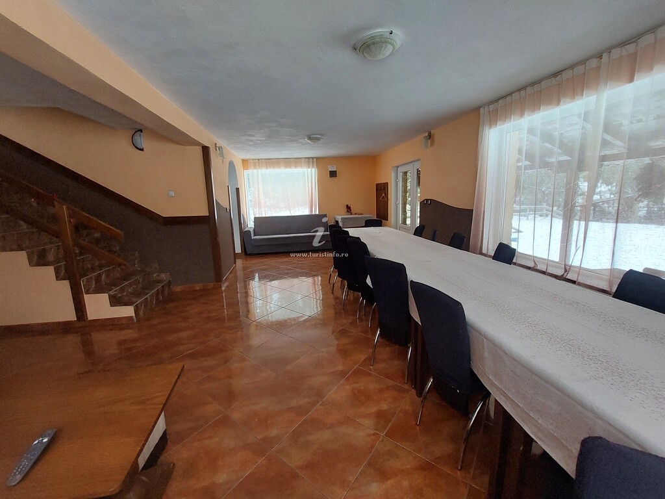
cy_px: 250
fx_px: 250
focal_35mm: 13
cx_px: 332
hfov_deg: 106.2
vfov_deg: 89.9
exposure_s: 1/50
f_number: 2.2
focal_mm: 1.74
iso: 200
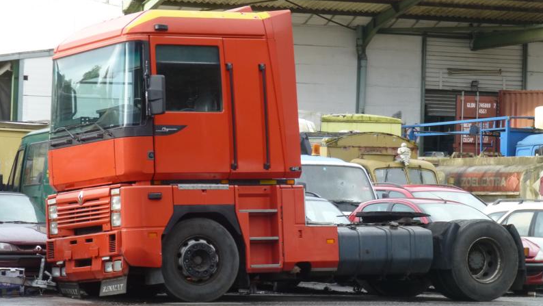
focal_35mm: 169
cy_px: 166
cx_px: 272
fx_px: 2434
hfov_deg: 12.7
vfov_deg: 7.2
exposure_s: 1/80
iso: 200
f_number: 5.4
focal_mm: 27.6
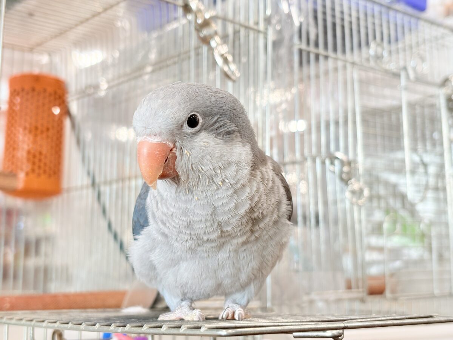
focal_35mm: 52
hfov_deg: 36.8
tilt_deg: +8.2
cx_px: 226
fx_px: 680
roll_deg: -0.1
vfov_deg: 28.0
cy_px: 170
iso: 100
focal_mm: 5.96
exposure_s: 1/100
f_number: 1.6
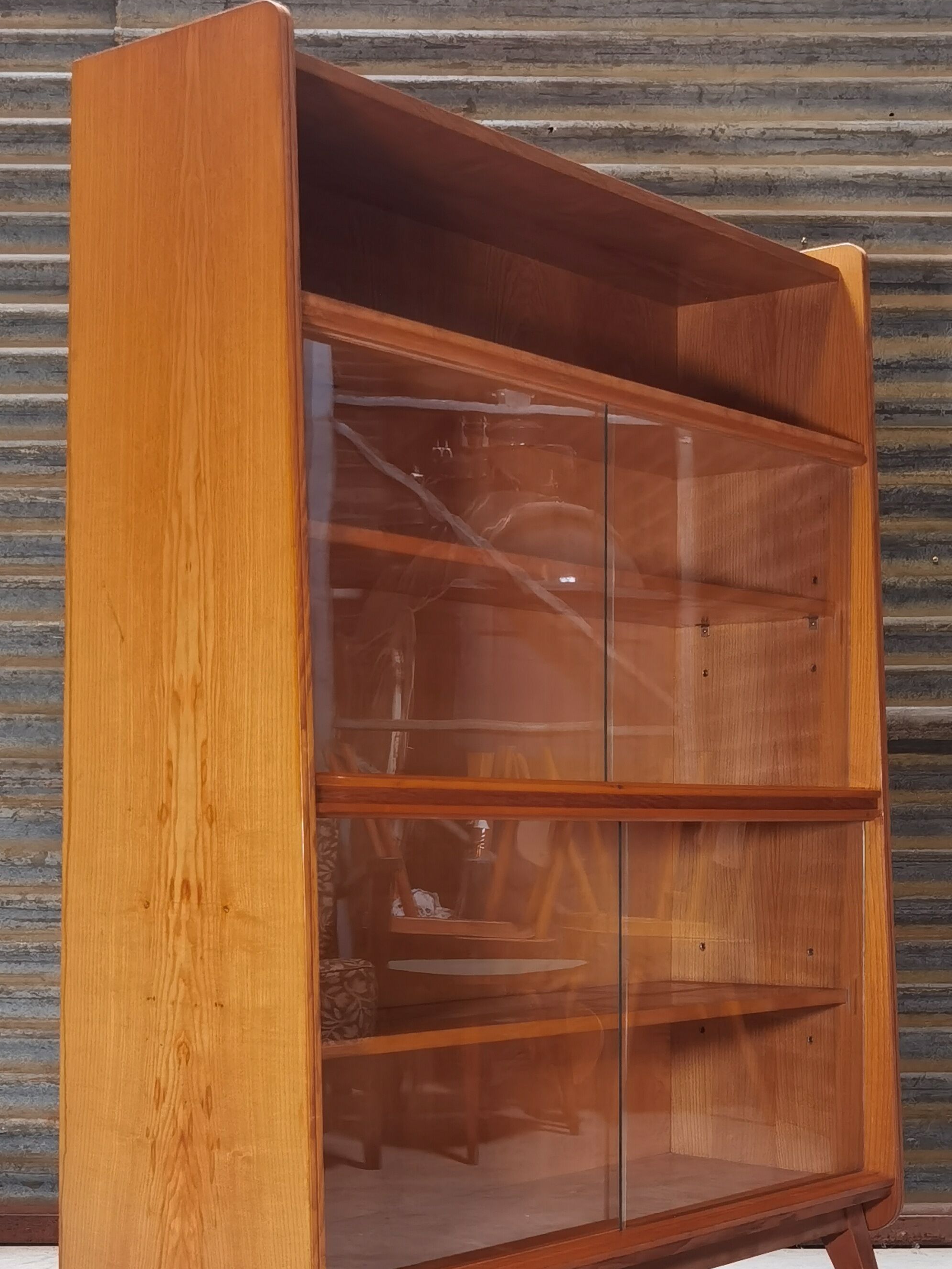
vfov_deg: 33.5
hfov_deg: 25.6
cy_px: 850
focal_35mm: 57
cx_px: 535
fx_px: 2090
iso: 320
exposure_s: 1/50
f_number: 1.9
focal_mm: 6.71
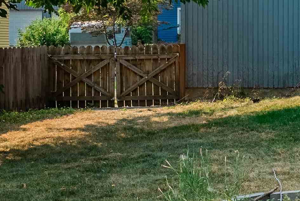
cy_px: 52
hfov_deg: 17.9
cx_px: 427
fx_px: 867
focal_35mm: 104
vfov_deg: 13.1
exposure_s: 1/5000
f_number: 8
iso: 400
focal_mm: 32
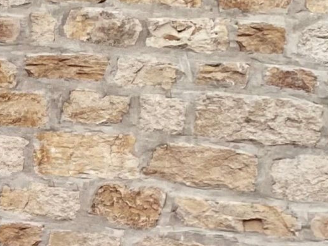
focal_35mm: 128
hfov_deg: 13.0
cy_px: 247
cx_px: -361
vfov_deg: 11.5
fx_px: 1213
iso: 64
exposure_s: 1/122
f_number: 1.8
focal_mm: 4.25
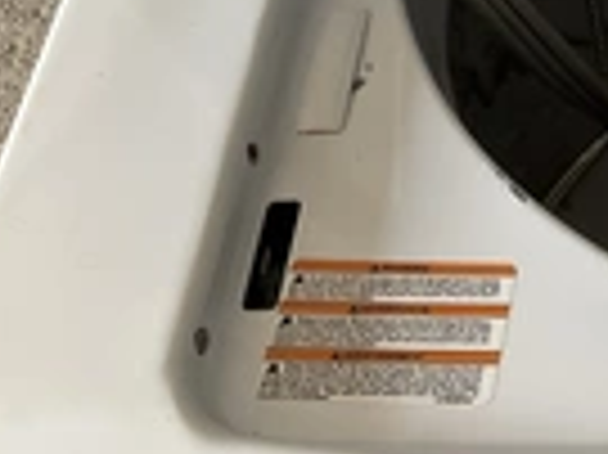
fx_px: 1509
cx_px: 874
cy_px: -45
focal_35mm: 86
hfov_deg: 20.1
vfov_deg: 16.6
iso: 50
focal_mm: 3
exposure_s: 1/120
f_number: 1.8
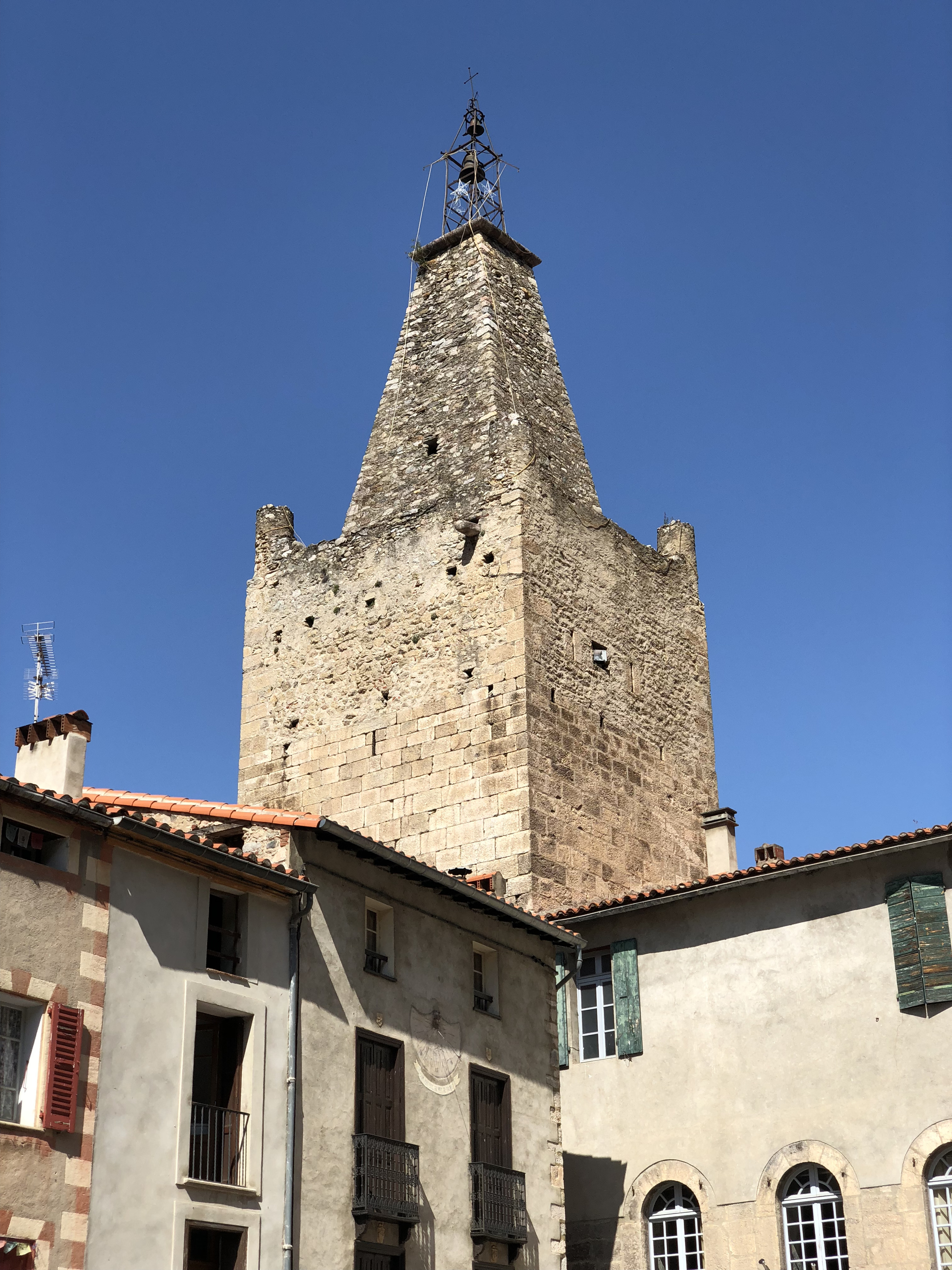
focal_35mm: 52
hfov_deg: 28.0
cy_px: 635
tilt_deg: +24.3
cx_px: 476
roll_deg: +2.1
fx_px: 1907
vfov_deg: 36.8
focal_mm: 6
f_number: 2.4
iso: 16
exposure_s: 1/1116
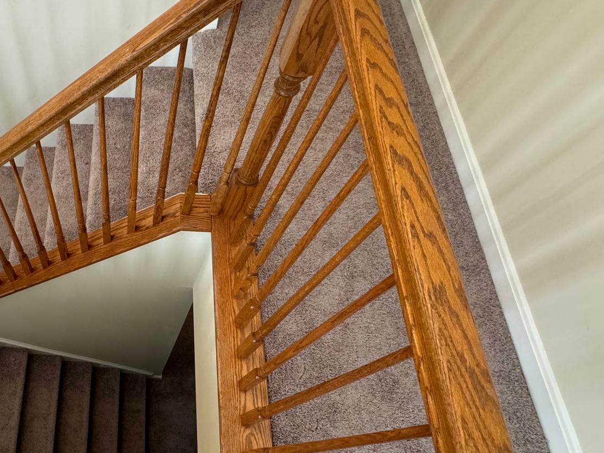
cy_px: 276
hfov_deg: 61.6
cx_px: 119
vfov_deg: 52.6
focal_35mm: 26
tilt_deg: -66.3
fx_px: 454
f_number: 2.2
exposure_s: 1/60
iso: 500
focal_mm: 2.22
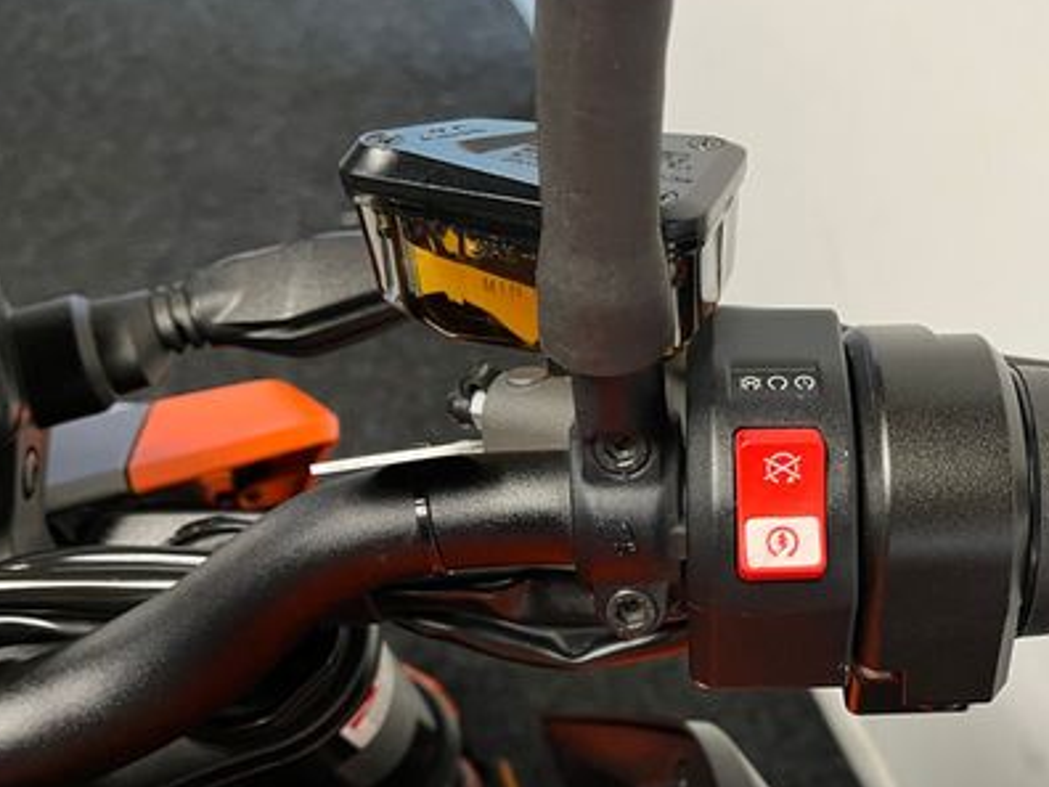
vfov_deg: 34.1
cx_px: 805
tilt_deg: -47.9
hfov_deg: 43.2
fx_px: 1273
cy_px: 514
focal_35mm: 42
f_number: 1.6
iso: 125
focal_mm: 5.1
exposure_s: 1/50
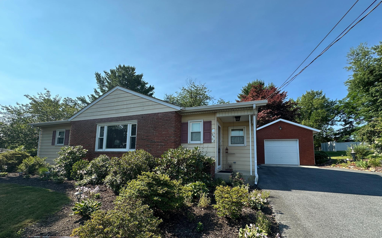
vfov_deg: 74.2
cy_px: 139
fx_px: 156
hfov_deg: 101.5
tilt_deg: +6.6
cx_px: 192
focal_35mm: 15
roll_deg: -0.8
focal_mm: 2.22
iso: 40
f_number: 2.2
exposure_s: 1/812
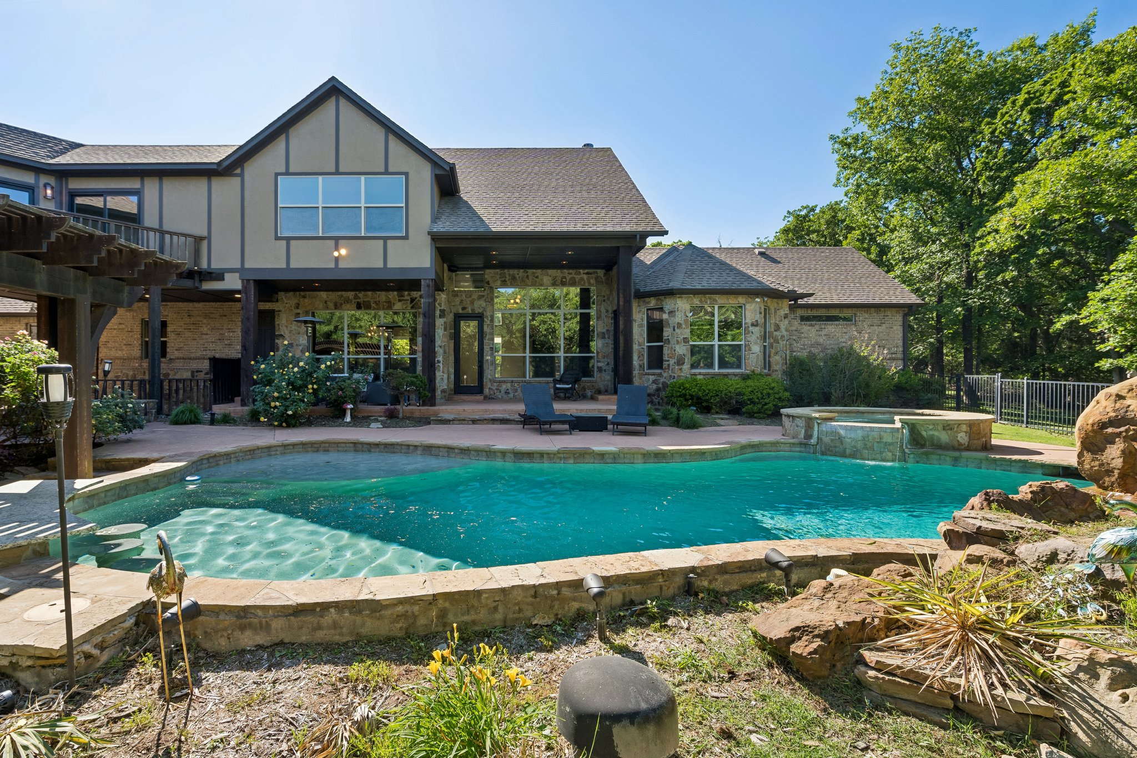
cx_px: 568
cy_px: 379
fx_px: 505
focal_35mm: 16
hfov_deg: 96.7
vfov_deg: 73.7
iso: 200
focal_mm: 16
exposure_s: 1/200
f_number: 8
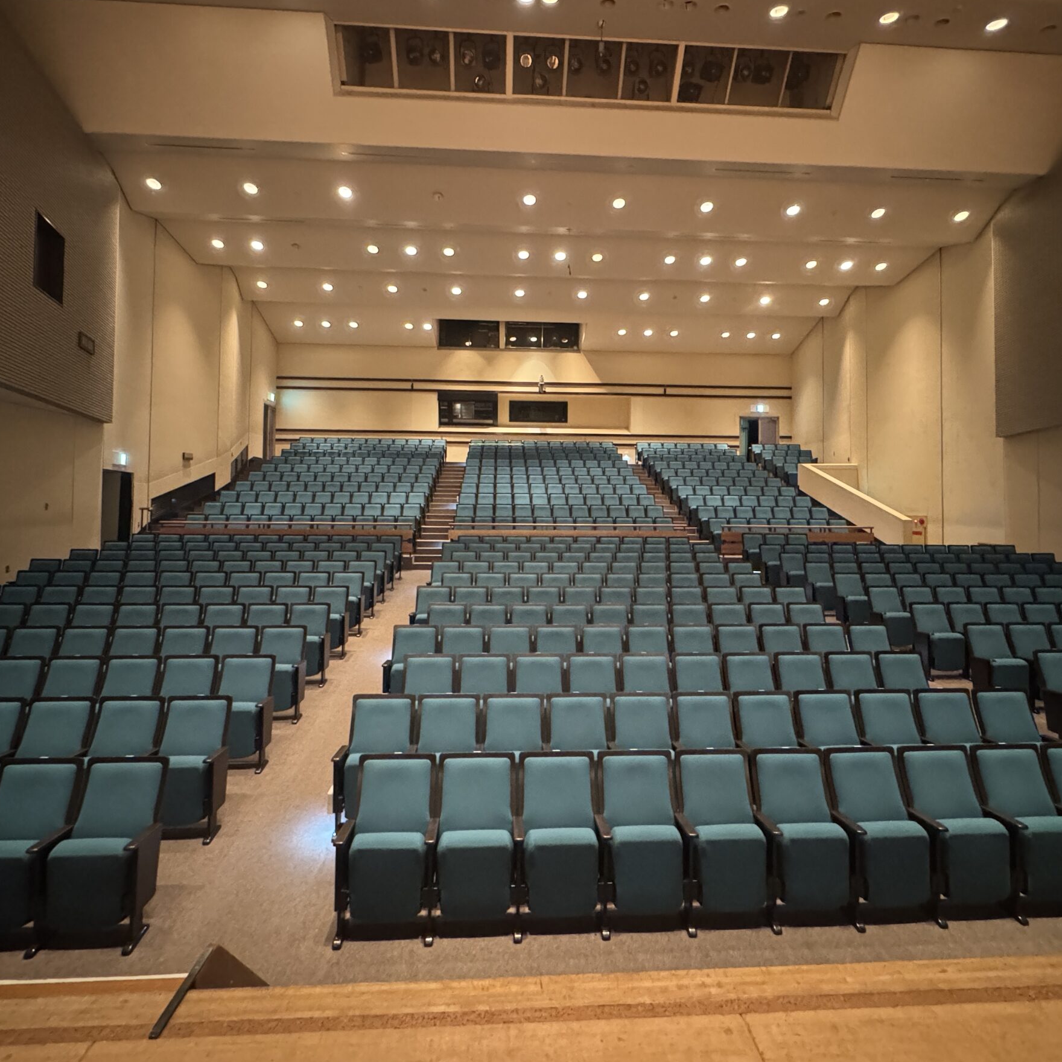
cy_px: 489
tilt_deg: +1.8
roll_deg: +0.0
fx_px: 625
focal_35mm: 18
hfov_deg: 80.7
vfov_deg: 80.6
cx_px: 536
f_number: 2.2
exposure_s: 1/30
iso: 1250
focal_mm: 2.22
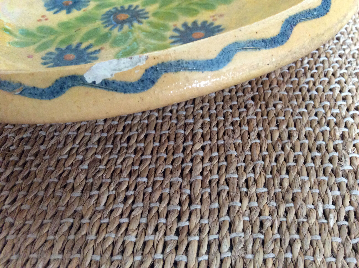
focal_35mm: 32
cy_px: 134
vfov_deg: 44.1
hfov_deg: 56.9
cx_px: 180
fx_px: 331
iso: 320
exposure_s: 1/20
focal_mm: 3.3
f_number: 2.4
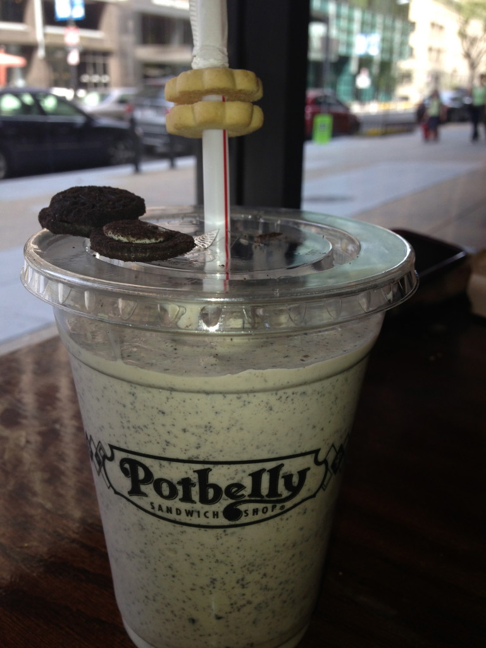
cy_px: 324
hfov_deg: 42.9
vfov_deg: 55.4
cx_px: 243
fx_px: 618
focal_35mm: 33
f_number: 2.4
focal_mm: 4.13
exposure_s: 1/185
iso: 50
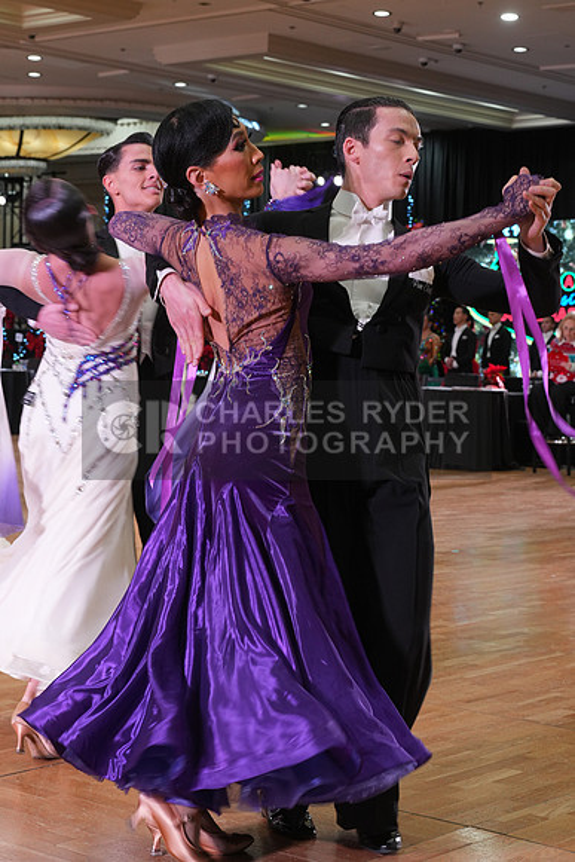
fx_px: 1676
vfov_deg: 28.8
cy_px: 431
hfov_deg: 19.5
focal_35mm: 70
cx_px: 288
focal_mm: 70
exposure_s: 1/60
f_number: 9
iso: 1600
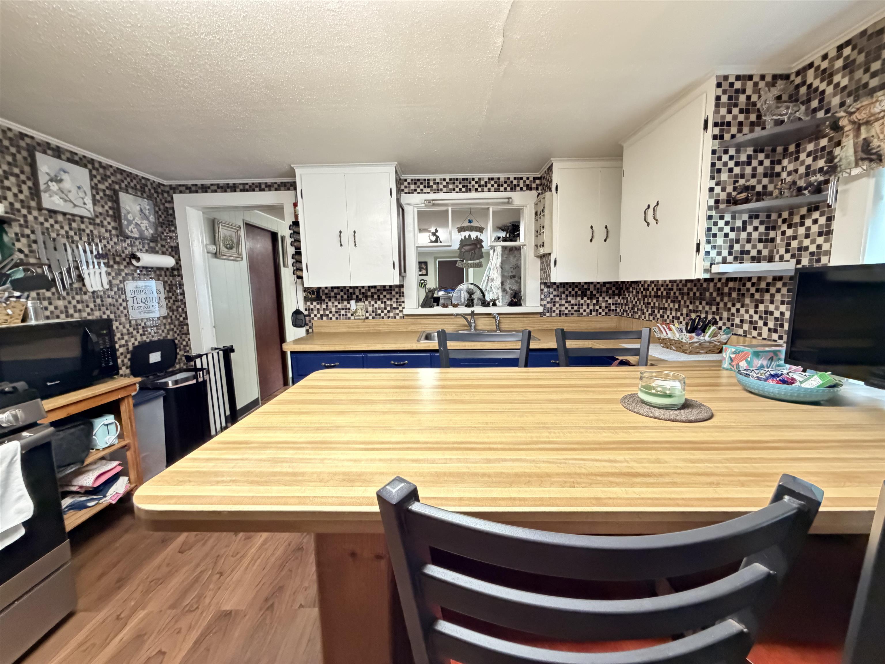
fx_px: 358
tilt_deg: -6.3
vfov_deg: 85.7
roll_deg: +2.1
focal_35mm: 14
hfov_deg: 102.1
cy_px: 332
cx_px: 442
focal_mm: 2.22
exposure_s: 1/40
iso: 1250
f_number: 2.2
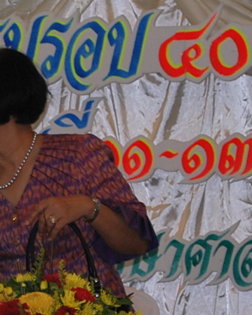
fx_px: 3115
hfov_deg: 4.6
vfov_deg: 5.8
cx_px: -100
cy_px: 293
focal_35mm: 334
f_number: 5.6
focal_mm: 55
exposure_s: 1/25
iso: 200
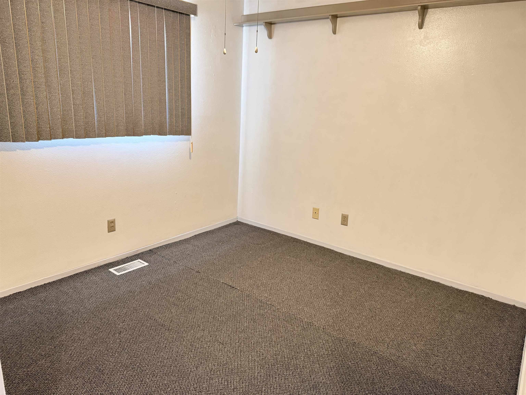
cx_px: 263
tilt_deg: -14.8
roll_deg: -2.8
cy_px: 198
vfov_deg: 56.8
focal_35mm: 24
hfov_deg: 71.6
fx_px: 365
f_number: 1.78
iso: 800
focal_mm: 6.76
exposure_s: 1/30
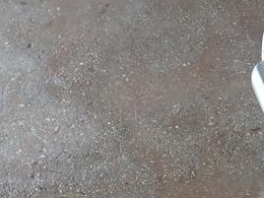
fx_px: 473
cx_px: 313
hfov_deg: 27.6
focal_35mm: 62
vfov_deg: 23.6
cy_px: 104
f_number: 1.8
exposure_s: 1/60
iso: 64
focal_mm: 3.98
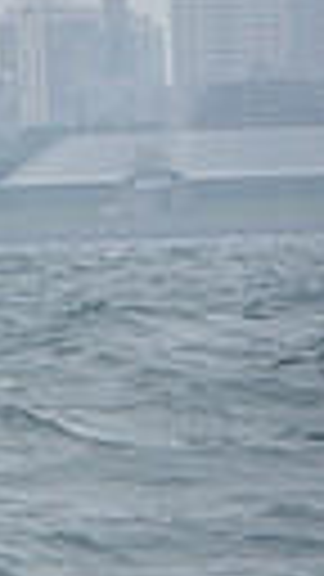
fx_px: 14464
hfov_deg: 1.3
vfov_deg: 2.3
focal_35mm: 947
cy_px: 20
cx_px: -972
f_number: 8
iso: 250
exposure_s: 1/1000
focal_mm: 200
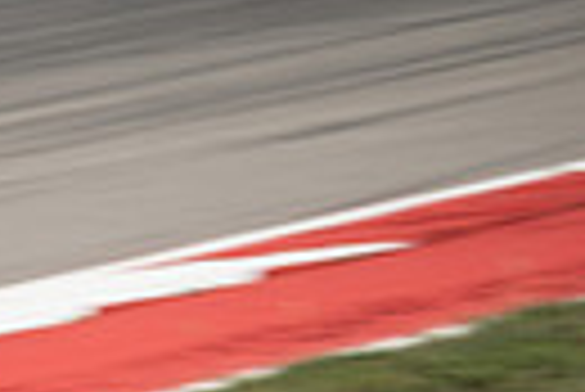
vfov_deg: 1.0
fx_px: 21718
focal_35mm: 1335
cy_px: 782
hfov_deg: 1.5
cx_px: -639
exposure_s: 1/200
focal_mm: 200
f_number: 9
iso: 125
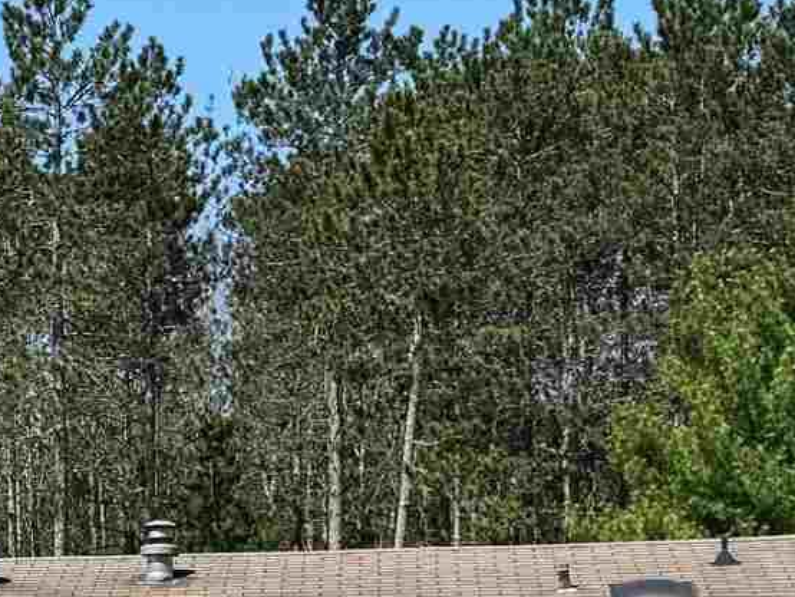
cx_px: -387
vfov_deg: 10.8
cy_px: 885
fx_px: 3056
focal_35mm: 133
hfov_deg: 13.9
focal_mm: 6.76
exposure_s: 1/3953
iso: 80
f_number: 1.78
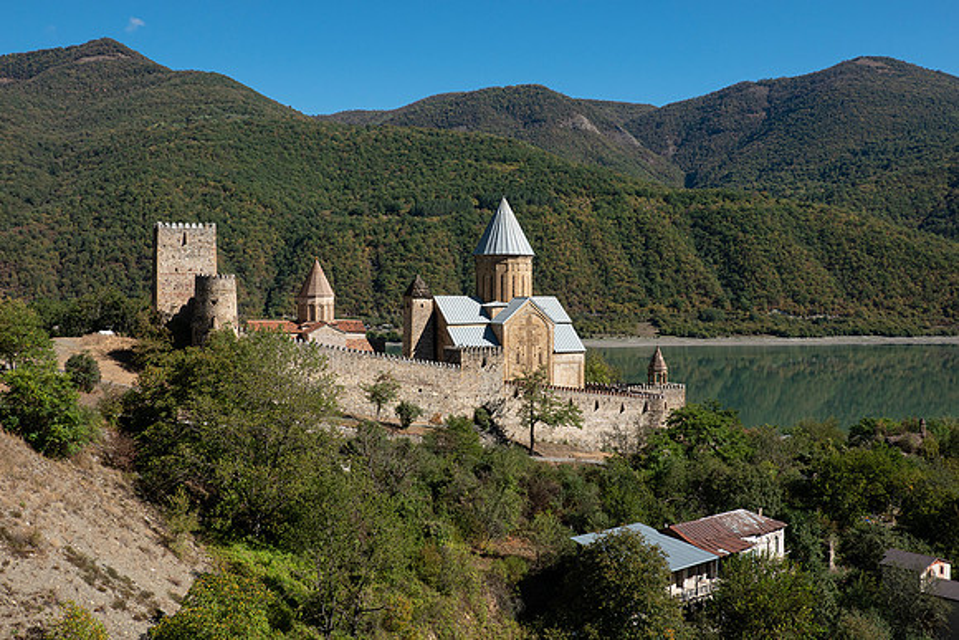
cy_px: 320
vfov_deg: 33.4
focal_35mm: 40
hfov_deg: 48.4
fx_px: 1066
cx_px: 480
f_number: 10
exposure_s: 1/160
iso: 125
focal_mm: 14.69
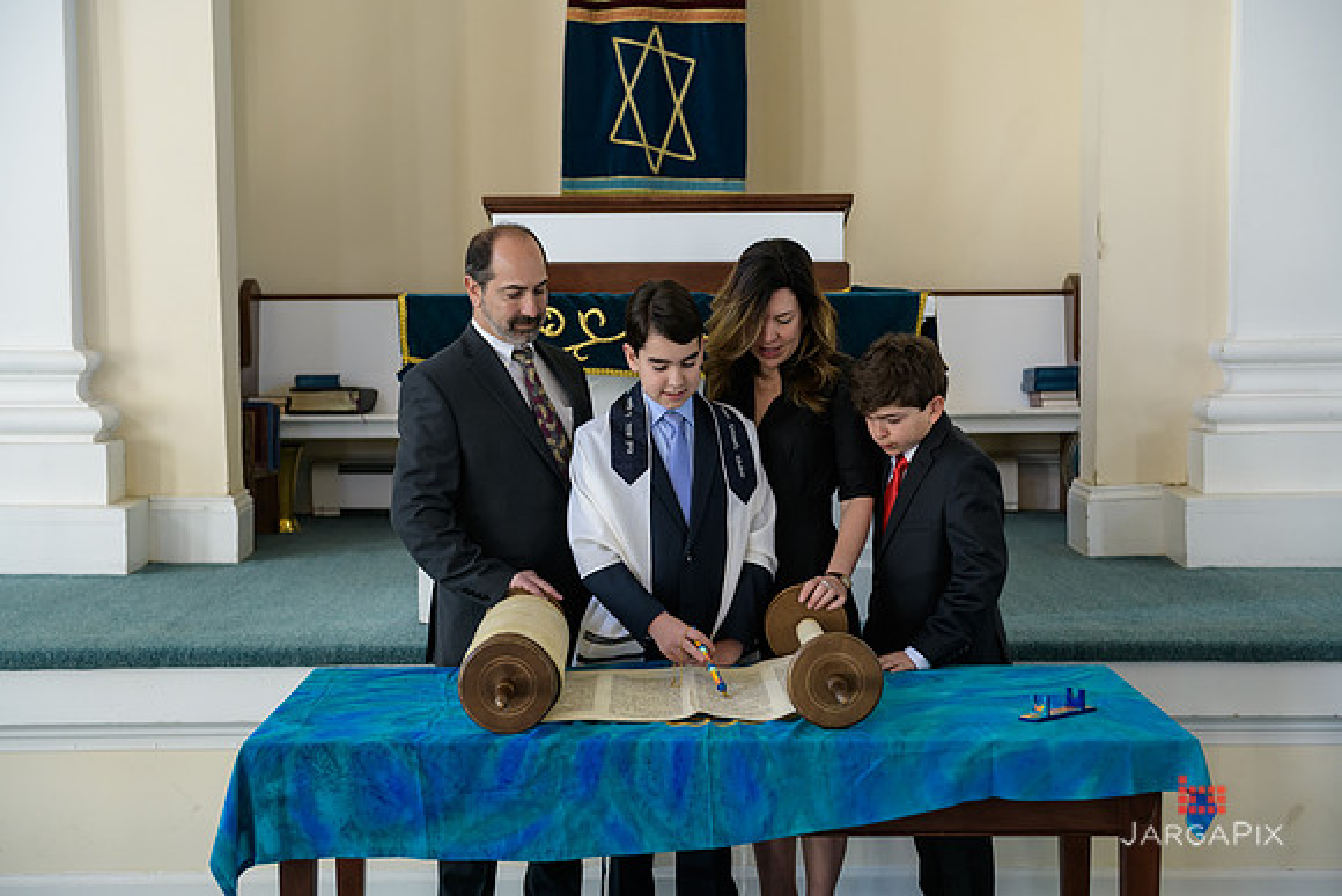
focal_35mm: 56
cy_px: 448
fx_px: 2088
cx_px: 671
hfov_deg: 35.6
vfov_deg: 24.2
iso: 400
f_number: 3.2
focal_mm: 56
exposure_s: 1/125
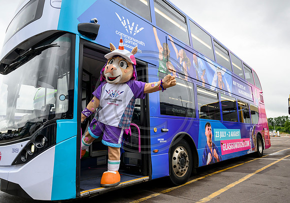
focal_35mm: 25
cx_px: 153
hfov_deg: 70.9
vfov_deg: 53.1
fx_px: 204
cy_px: 102
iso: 1250
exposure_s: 1/500
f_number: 4.5
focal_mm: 24
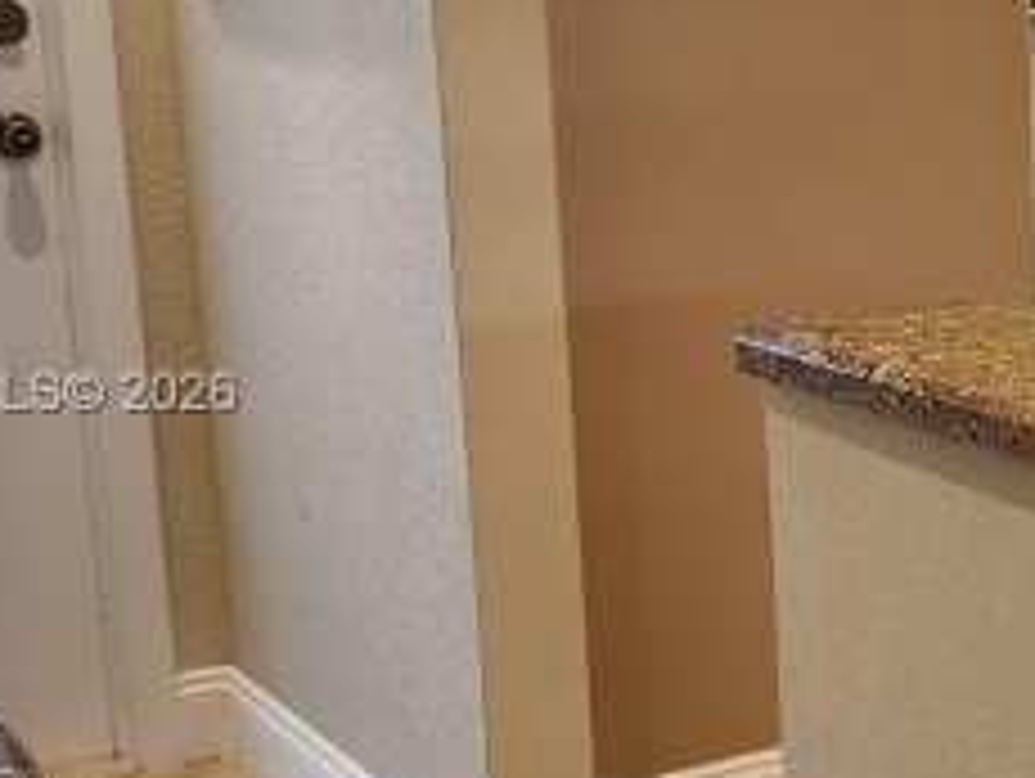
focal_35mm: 80
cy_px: 396
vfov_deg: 18.5
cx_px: 1336
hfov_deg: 22.0
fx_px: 2394
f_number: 1.8
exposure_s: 1/120
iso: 160
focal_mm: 5.4
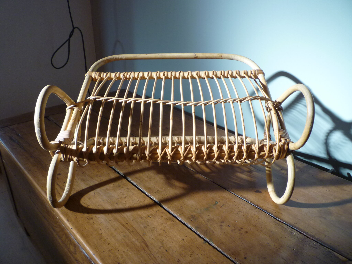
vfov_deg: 48.2
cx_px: 176
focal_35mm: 29
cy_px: 132
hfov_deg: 61.7
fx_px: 295
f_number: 3.3
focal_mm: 5.2
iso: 200
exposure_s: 1/30
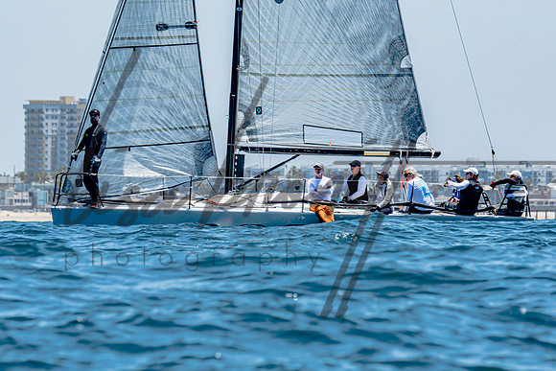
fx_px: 5770
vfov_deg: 3.7
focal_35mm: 374
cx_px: 291
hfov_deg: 5.5
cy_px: 218
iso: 200
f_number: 5.3
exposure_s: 1/1600
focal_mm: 210
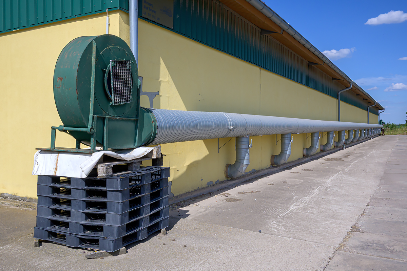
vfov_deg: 42.6
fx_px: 348
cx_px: 204
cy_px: 136
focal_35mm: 31
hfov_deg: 60.7
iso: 200
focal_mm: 20.5
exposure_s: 1/350
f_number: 11
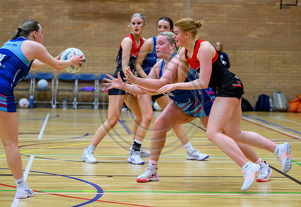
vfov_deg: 12.8
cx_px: 167
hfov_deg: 18.4
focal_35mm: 110
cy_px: 111
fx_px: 928
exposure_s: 1/1000
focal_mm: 100
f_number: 2.8
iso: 5000
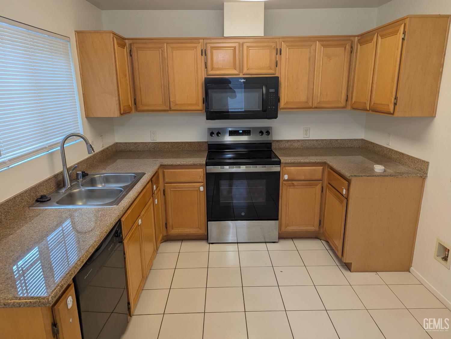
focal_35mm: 24
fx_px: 313
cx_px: 226
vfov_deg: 56.8
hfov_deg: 71.6
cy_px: 170
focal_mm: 6.81
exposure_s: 1/51.2
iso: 103
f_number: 1.85
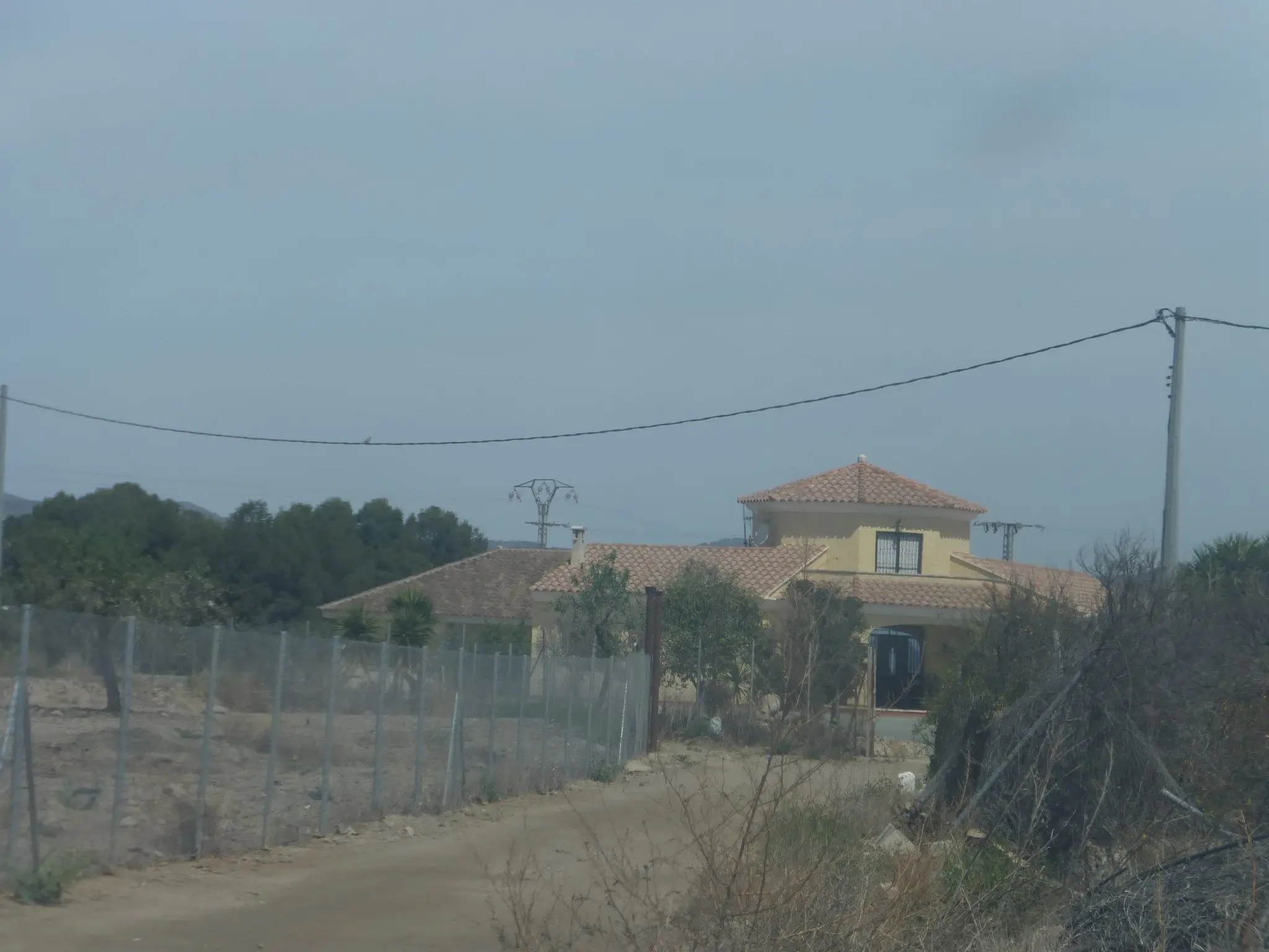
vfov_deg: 11.5
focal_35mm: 129
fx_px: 4729
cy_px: 476
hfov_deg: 15.3
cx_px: 634
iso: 100
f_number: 5.4
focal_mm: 23.1
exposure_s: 1/800
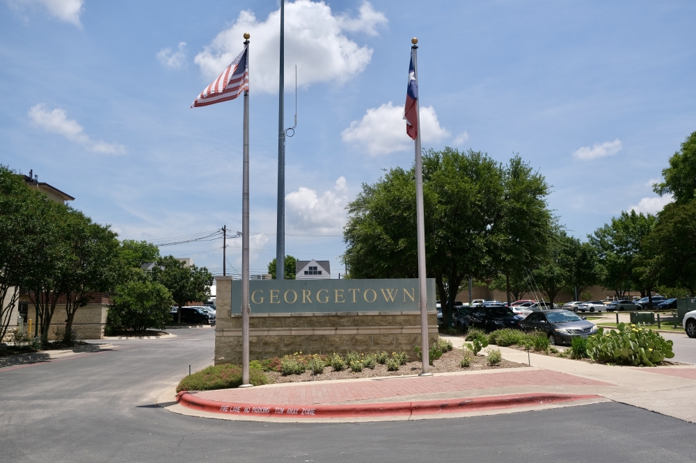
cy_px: 232
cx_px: 348
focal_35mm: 31
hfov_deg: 60.3
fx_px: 599
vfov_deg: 42.3
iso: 160
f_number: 5
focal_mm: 20.5
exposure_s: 1/1300
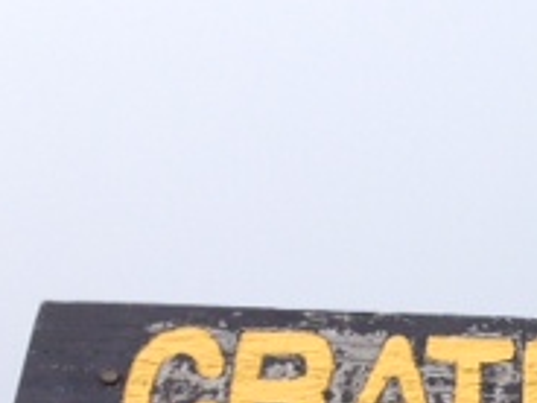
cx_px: 873
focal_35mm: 115
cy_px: 669
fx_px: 1784
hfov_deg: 15.4
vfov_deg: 12.1
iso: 50
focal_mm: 4.12
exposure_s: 1/1085
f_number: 2.4
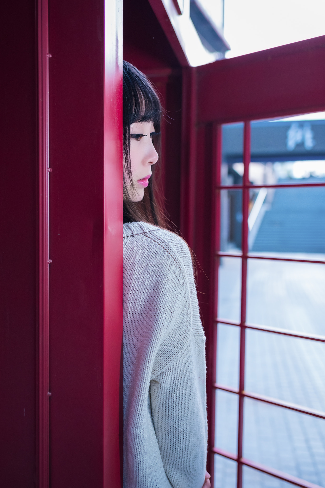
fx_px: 474
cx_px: 162
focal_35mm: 35
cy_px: 244
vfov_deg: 54.4
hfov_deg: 37.9
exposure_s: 1/125
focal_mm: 35
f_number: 2.8
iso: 2000
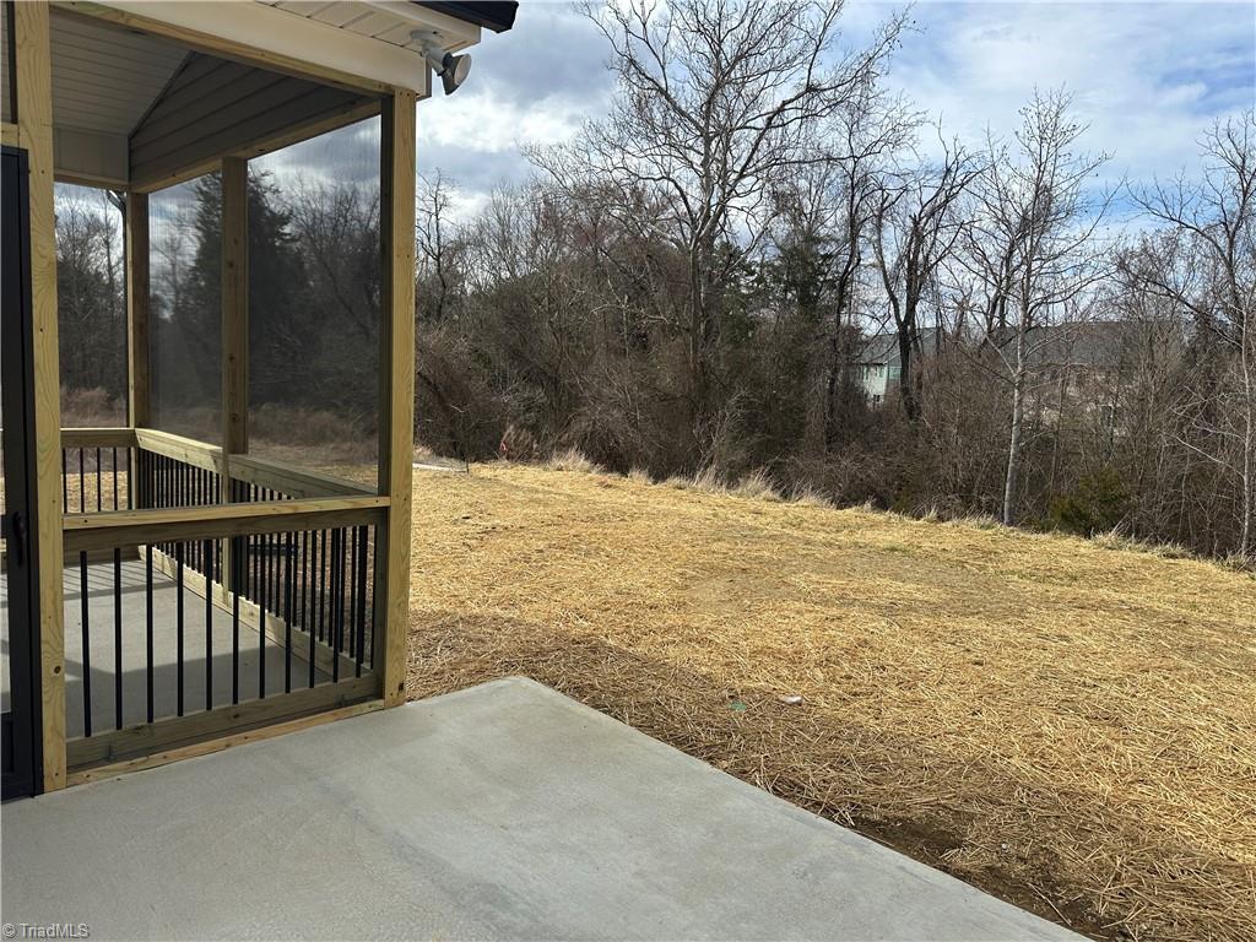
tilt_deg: -5.3
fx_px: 871
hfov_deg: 71.6
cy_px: 471
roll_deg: -4.2
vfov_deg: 56.8
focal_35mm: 24
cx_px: 628
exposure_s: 1/3861
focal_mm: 6.86
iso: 80
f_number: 1.78
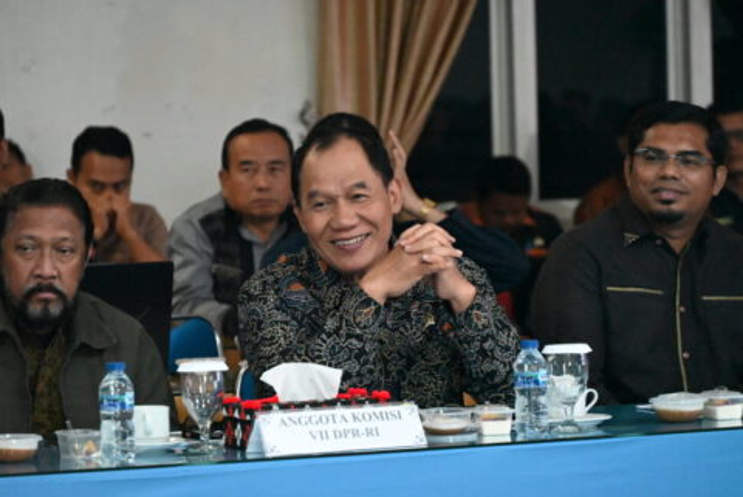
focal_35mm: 200
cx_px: 372
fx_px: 4131
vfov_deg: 6.9
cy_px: 248
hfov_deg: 10.3
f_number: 6.3
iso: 22800
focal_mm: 200
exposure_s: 1/200
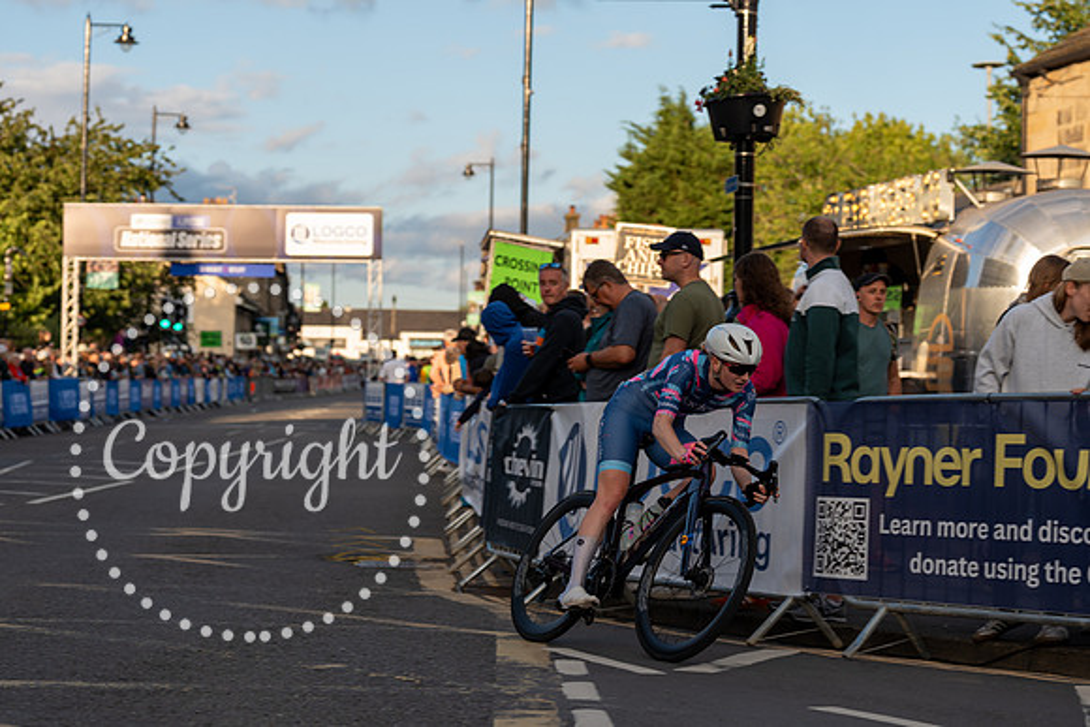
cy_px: 364
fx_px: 2278
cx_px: 545
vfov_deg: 18.1
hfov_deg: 26.9
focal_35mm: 75
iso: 200
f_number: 3.5
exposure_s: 1/800
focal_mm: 70
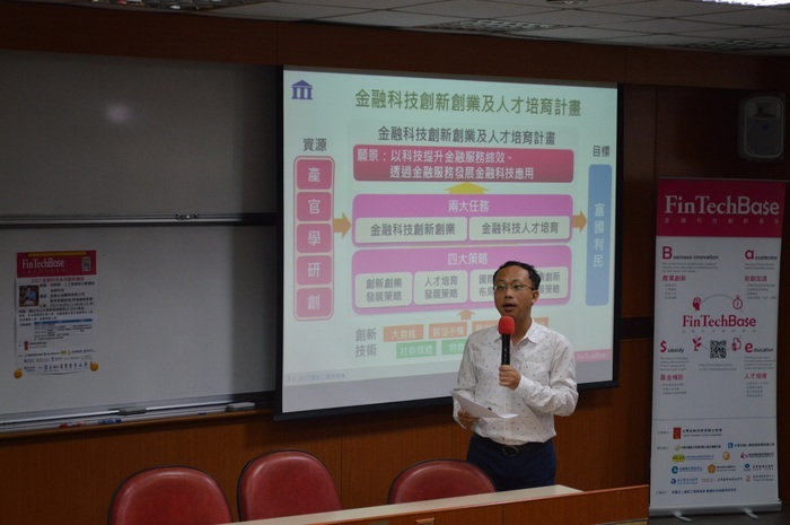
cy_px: 262
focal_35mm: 72
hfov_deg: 28.1
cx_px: 395
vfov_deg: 18.9
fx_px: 1578
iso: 800
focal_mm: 48
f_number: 5.6
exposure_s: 1/80
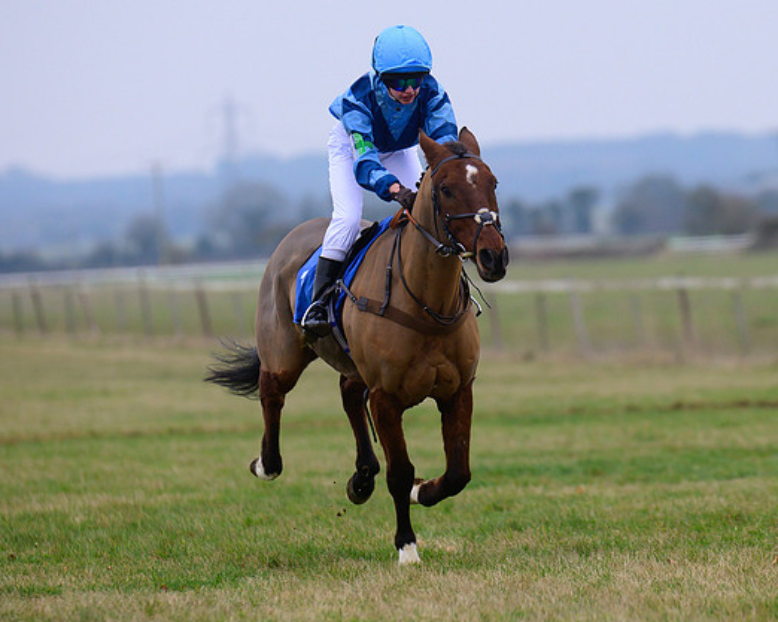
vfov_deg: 4.1
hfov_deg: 5.1
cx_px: 454
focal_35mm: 381
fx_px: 8768
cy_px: 242
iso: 1250
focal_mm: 240
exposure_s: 1/1000
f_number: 5
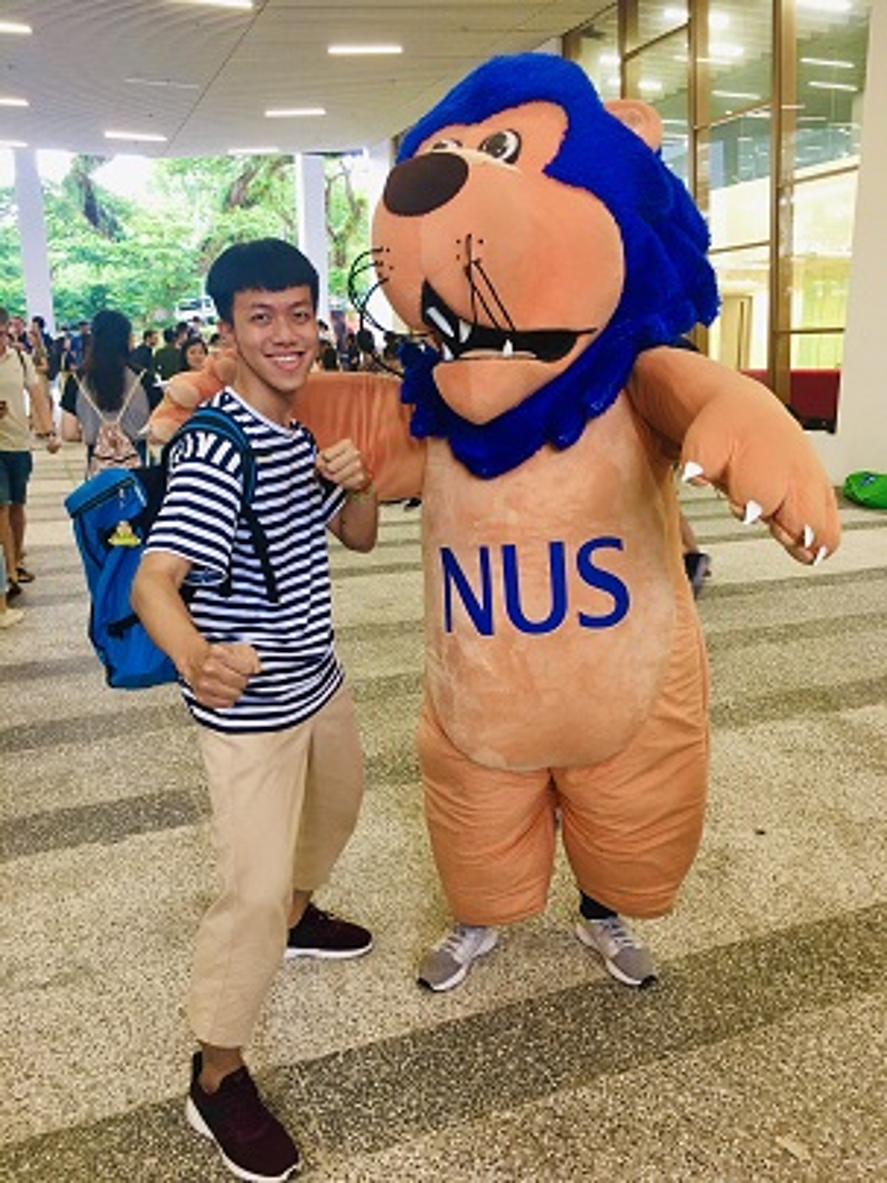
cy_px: 592
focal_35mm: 29
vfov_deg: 61.7
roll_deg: -0.5
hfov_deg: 48.2
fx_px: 991
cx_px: 444
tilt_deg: -13.0
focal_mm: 4.15
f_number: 2.2
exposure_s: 1/17
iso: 50
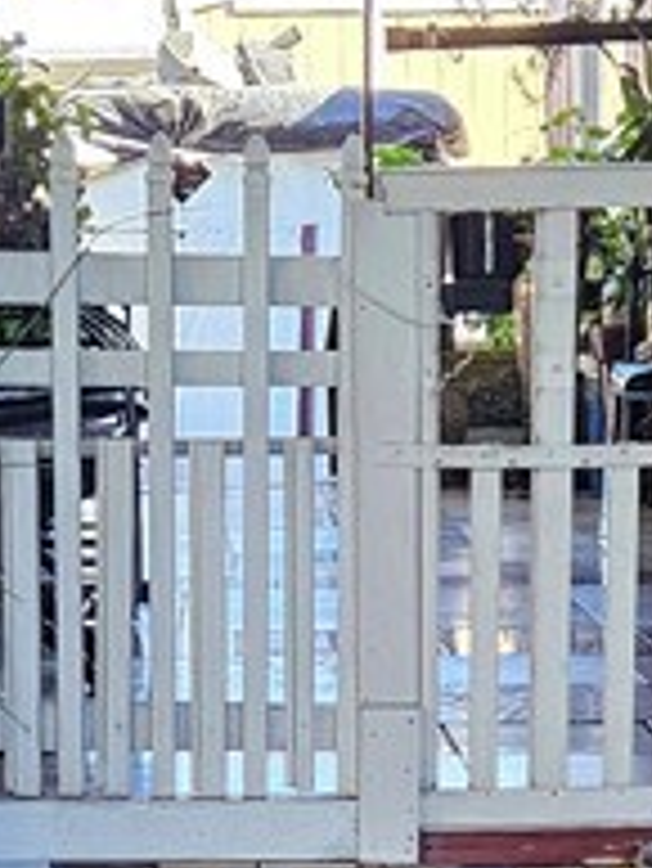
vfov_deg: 15.8
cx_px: 324
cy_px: 868
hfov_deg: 12.2
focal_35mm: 122
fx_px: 3060
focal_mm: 5.4
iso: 160
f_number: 1.8
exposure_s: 1/207
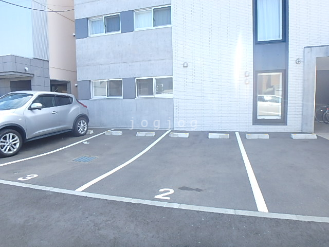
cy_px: 124
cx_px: 164
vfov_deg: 63.4
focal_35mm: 21
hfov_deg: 79.0
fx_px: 200
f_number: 3.5
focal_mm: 3.7
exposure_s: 1/250
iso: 160
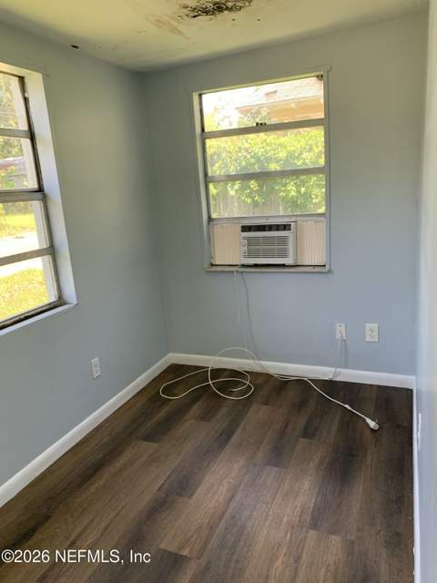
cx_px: 218
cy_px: 292
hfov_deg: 53.1
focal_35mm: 26
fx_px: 438
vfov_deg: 67.3
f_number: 1.8
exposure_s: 1/121
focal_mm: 4.25
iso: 64
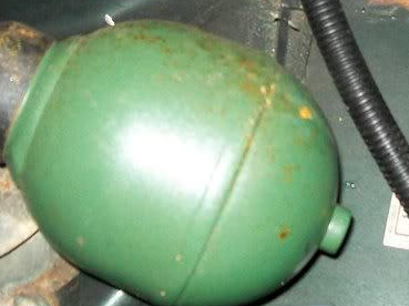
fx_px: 1180
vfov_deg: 14.6
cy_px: 21
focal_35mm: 100
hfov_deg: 19.2
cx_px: 399
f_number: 2.7
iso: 160
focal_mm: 6
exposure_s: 1/60
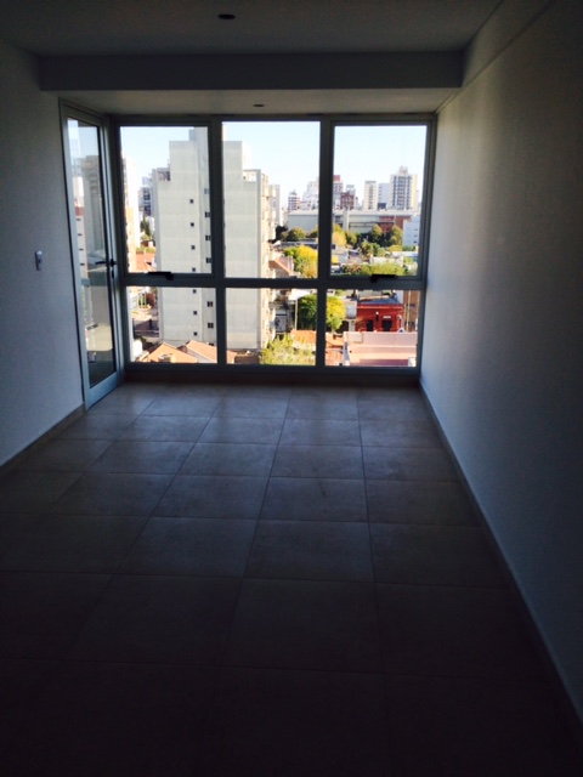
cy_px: 388
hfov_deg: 48.2
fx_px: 651
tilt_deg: -15.3
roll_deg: +0.3
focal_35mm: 29
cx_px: 292
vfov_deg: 61.7
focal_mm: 4.15
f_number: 2.2
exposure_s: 1/622
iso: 32
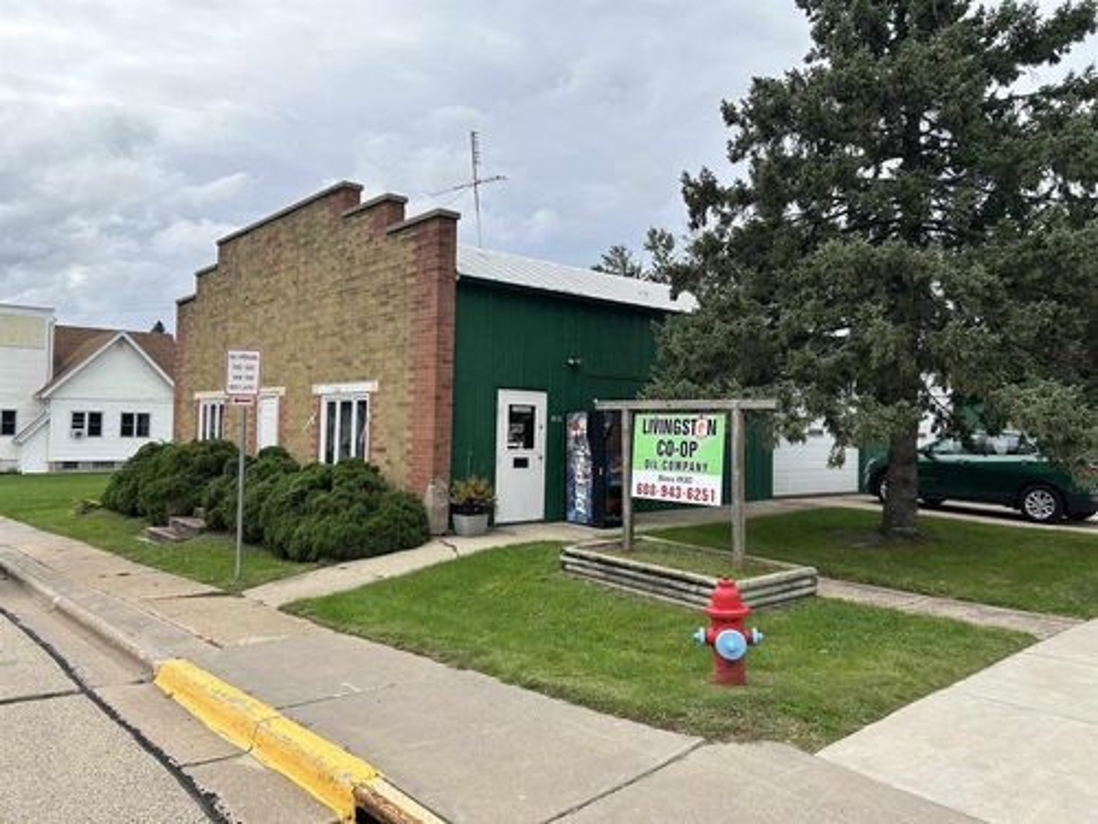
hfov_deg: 67.3
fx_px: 825
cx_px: 549
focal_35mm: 26
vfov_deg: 53.1
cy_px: 412
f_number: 1.5
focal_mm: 5.7
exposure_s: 1/3571
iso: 50
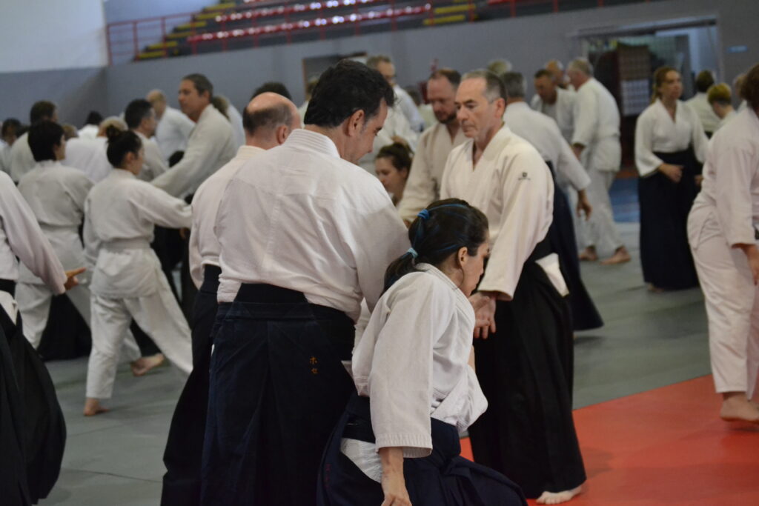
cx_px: 380
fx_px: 1740
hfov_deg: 24.6
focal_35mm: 82
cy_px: 253
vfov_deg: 16.6
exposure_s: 1/320
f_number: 4
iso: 3200
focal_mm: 55
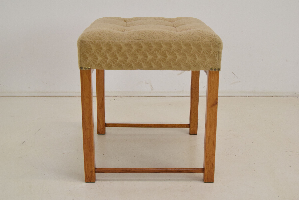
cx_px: 150
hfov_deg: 37.8
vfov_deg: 25.8
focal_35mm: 52
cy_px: 100
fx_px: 436
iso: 1600
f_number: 8
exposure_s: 1/250
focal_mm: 35
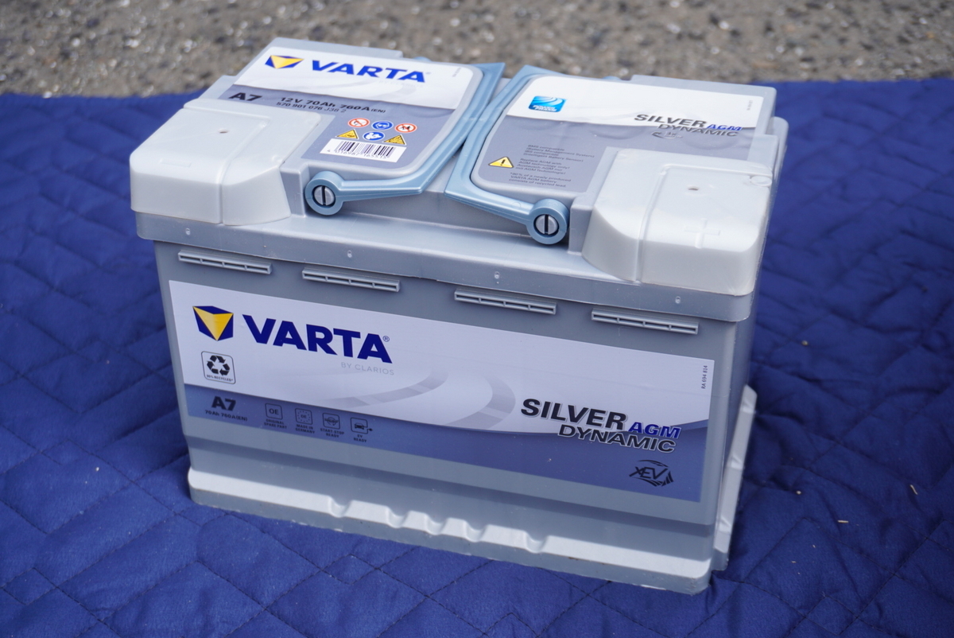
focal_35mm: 51
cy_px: 319
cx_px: 477
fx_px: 1352
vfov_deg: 26.5
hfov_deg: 38.9
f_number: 5
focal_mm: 34
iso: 100
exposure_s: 1/200
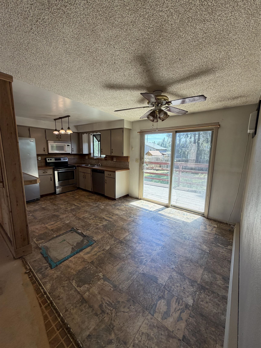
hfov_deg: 85.7
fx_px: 141
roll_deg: -0.5
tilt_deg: -9.1
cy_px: 174
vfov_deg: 102.1
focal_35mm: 14
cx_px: 130
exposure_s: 1/120
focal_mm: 2.22
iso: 125
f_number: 2.2
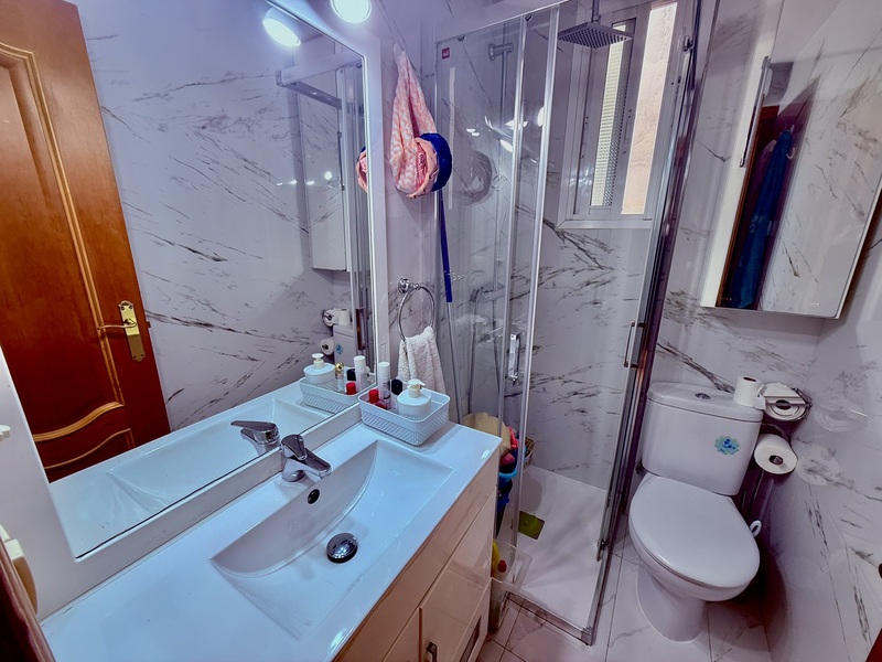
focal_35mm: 14
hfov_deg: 102.1
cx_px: 441
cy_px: 331
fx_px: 357
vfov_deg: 85.7
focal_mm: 2.22
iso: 100
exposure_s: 1/100
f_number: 2.2
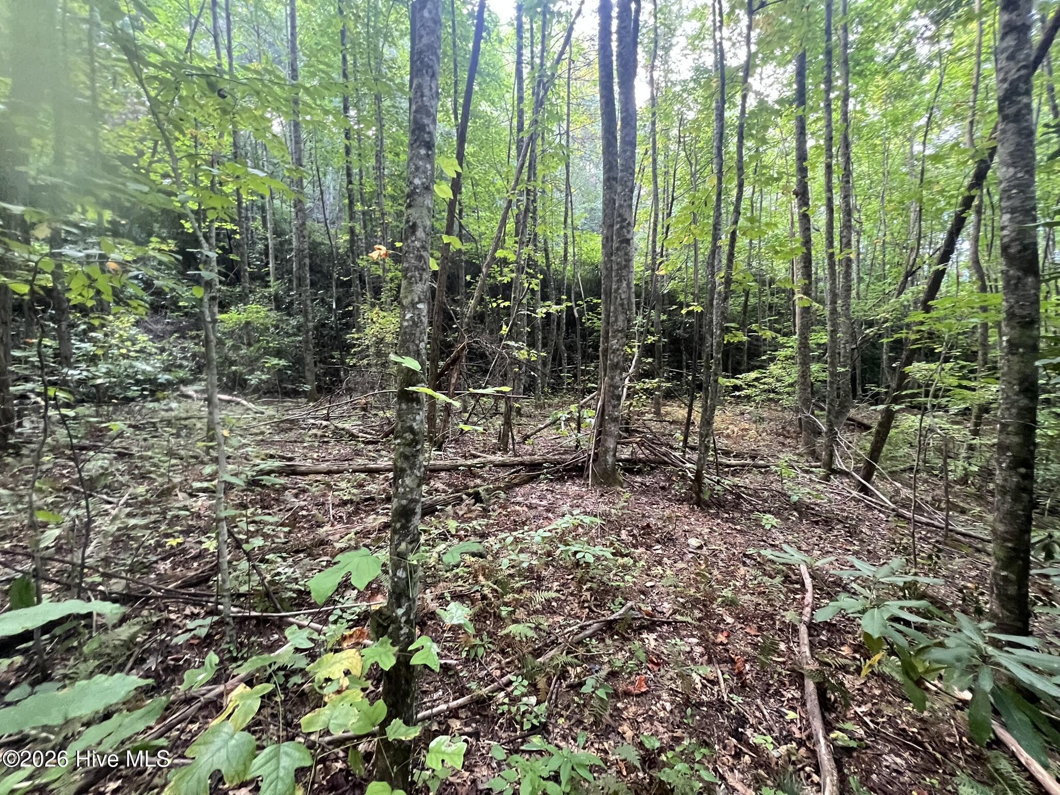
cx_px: 530
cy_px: 398
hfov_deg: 106.2
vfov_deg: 89.9
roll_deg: +3.1
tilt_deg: -1.8
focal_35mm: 13
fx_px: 398
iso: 500
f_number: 1.8
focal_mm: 1.57
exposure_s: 1/60
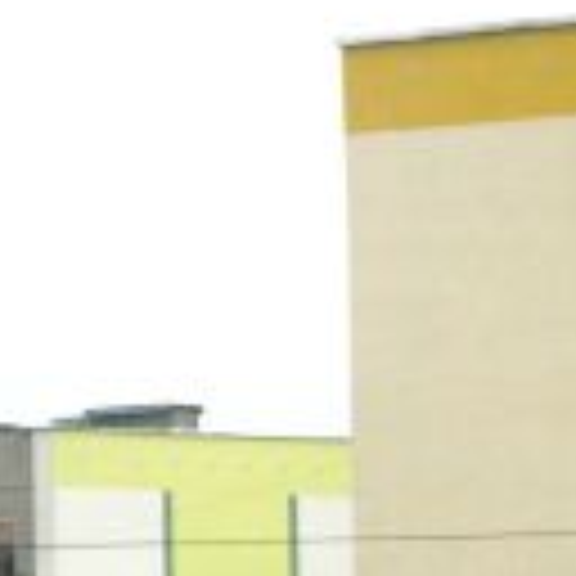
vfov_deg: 3.0
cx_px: 252
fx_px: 11051
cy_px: 734
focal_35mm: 587
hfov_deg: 3.0
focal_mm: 33.99
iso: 100
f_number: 3.2
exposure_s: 1/100
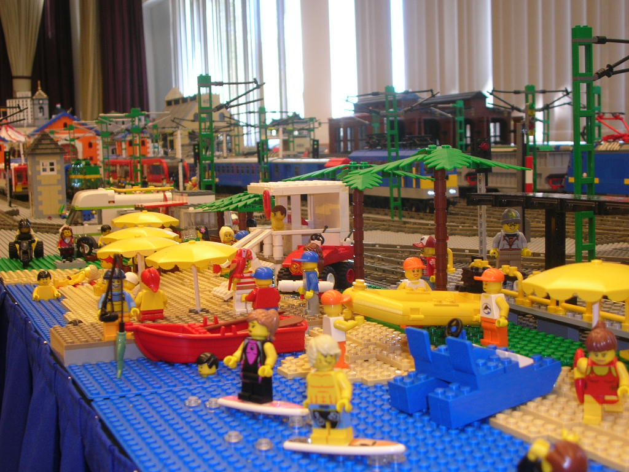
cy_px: 236
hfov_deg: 35.5
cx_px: 314
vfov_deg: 27.0
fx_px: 981
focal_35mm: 54
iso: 50
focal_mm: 9.1
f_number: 3.4
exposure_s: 1/13
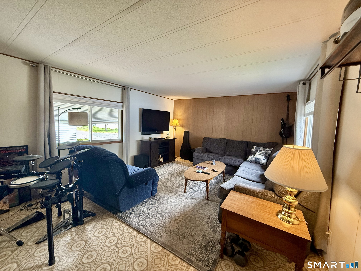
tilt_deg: -4.4
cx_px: 180
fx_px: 146
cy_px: 136
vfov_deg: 85.7
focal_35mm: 14
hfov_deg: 102.1
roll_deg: -2.9
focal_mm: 2.22
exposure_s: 1/60
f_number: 2.2
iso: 250
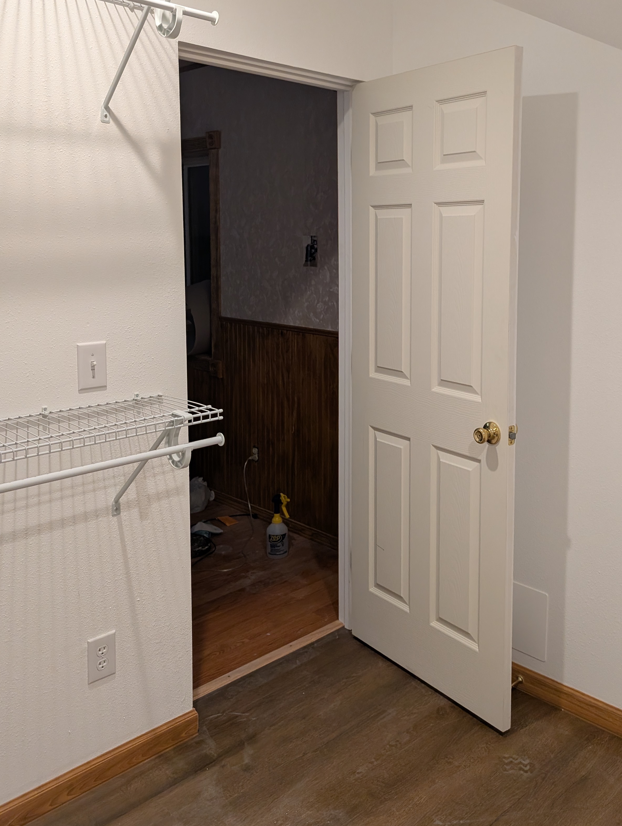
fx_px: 741
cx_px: 398
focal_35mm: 31
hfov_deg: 45.1
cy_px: 314
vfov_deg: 57.6
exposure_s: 1/184
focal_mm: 6.9
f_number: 1.68
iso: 424
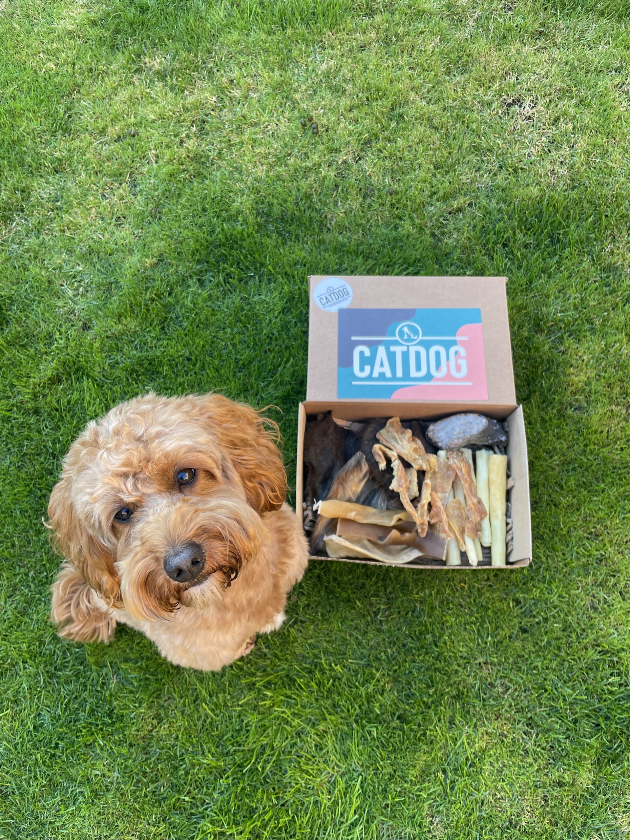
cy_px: 420
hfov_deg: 53.1
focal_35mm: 26
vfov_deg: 67.3
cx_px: 315
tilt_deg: -67.3
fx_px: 631
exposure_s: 1/121
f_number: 1.6
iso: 64
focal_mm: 4.2
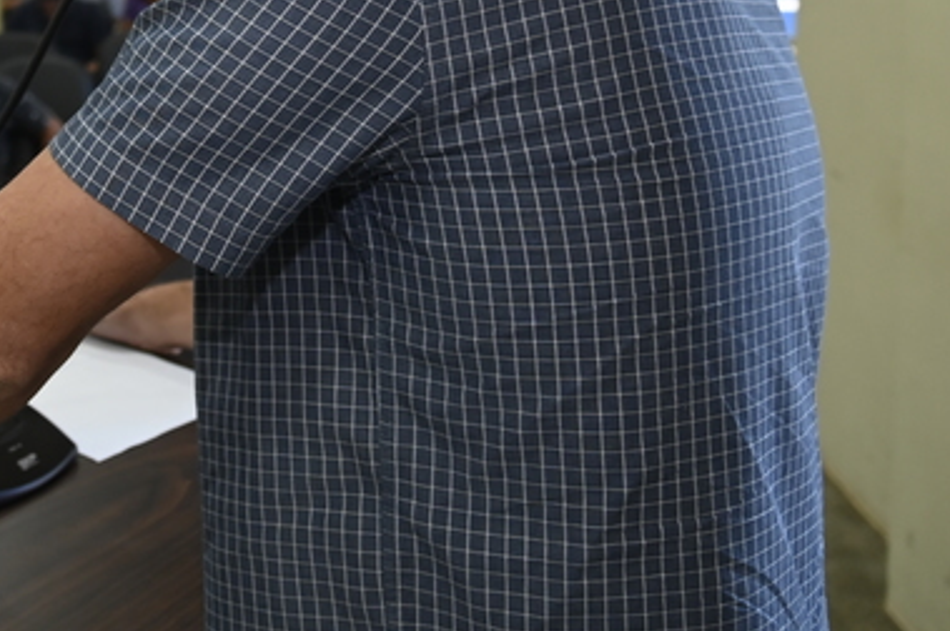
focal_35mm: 57
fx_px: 1503
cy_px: -16
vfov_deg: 22.7
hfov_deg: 32.2
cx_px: -8
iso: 1250
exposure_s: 1/125
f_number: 4
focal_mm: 24
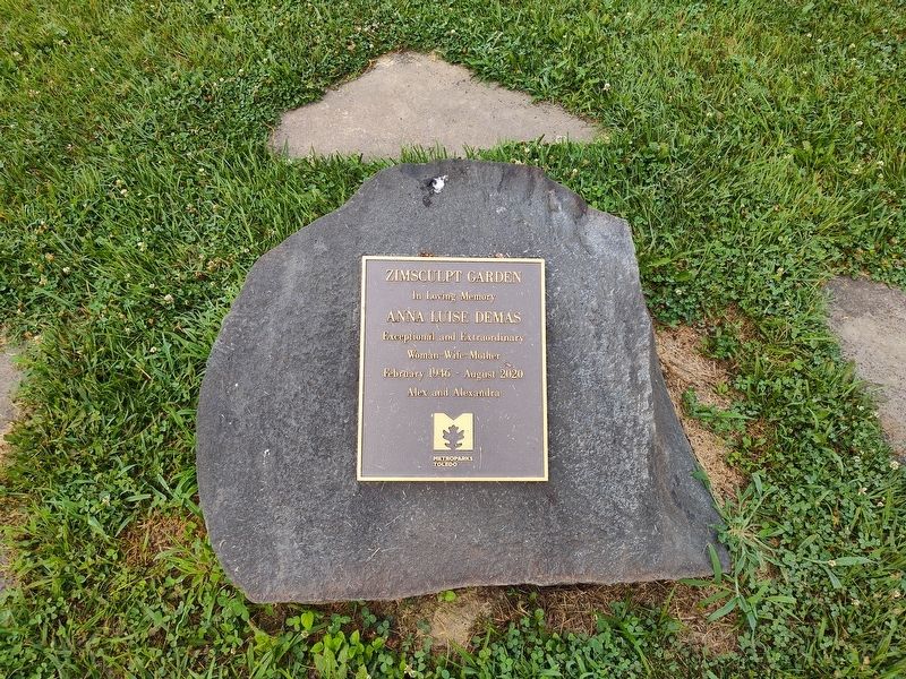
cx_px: 453
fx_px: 602
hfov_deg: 73.9
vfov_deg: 58.9
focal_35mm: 23
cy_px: 340
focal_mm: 5.56
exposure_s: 1/200
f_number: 1.8
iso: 143
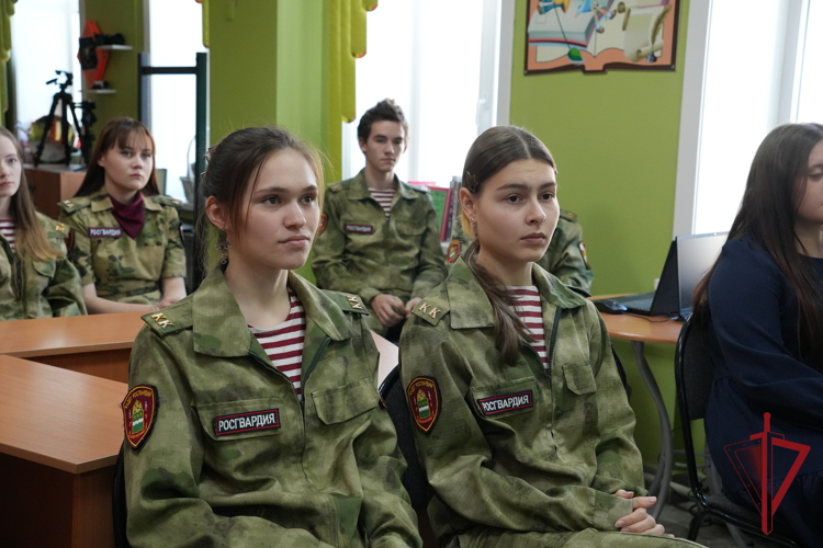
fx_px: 1204
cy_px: 274
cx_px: 412
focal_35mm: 53
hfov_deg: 37.8
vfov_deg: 25.7
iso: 3200
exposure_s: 1/320
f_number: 4.5
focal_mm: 35.1
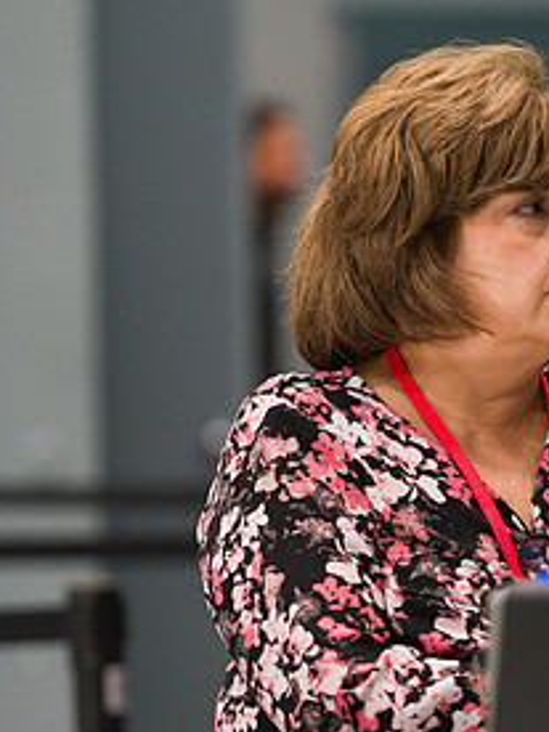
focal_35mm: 273
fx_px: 5773
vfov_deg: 7.3
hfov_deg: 5.4
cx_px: 655
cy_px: 377
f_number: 3.2
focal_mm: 135
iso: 3200
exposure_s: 1/125
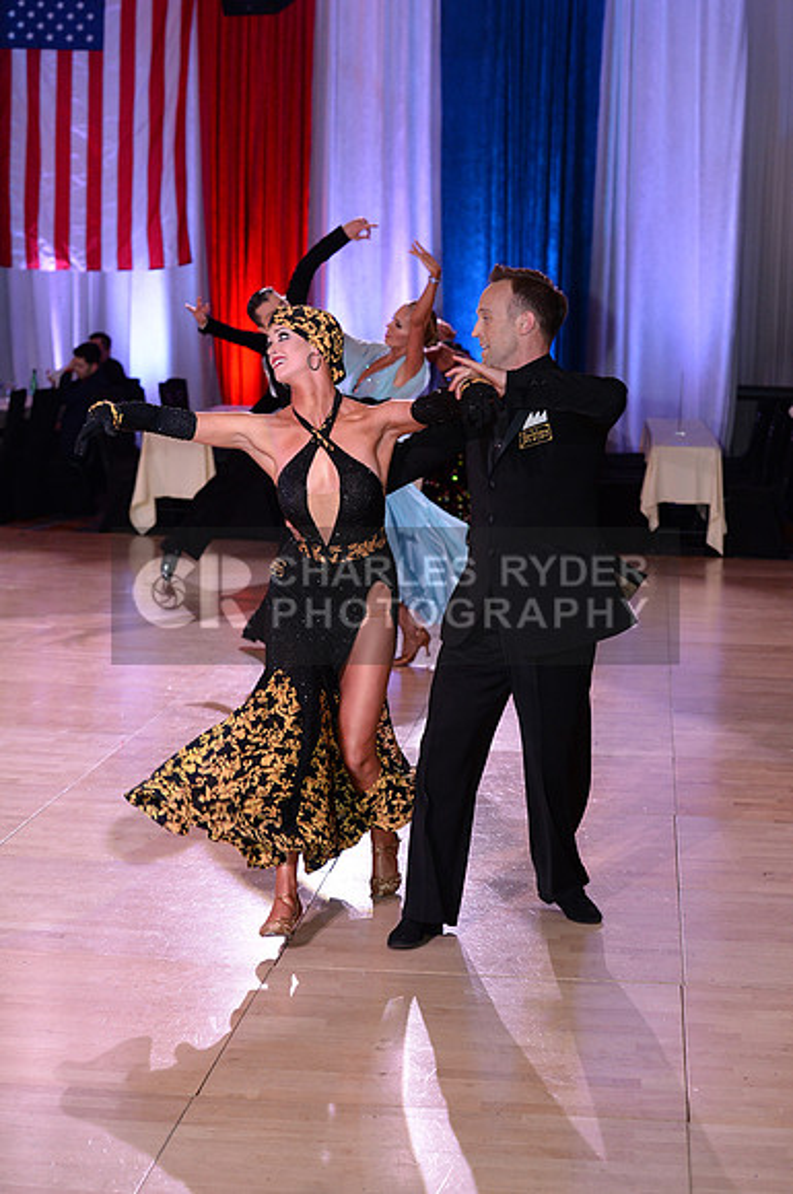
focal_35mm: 70
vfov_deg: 28.9
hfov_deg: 19.4
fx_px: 2320
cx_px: 396
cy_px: 597
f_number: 4.5
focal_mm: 70
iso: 2000
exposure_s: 1/250
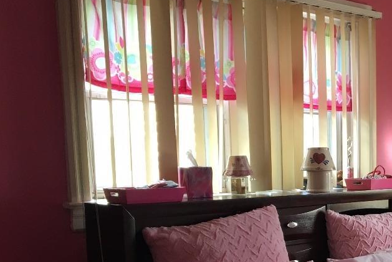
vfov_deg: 19.3
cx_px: 396
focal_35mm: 69
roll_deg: +0.5
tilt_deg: -8.2
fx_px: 752
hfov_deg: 27.5
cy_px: 248
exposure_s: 1/30
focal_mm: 4.15
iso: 32
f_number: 2.2
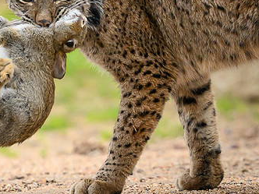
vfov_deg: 0.9
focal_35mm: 1717
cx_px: 85
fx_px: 12847
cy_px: 34
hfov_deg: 1.2
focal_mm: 400
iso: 1000
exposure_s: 1/2000
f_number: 4
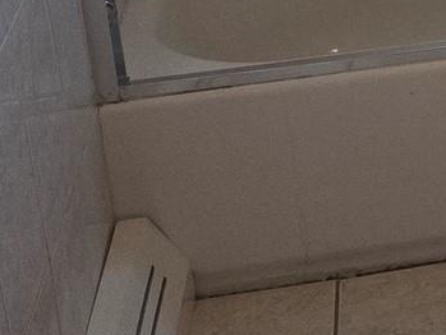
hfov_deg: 12.8
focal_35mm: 135
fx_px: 1740
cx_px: 880
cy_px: -222
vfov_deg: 10.5
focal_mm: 6.3
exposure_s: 1/120
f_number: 1.7
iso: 200
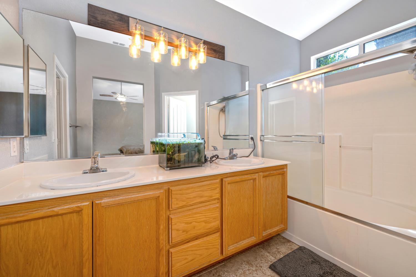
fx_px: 173
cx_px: 208
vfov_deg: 77.3
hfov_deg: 100.4
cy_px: 138
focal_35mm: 15
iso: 640
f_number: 4
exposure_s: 1/60
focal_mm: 15
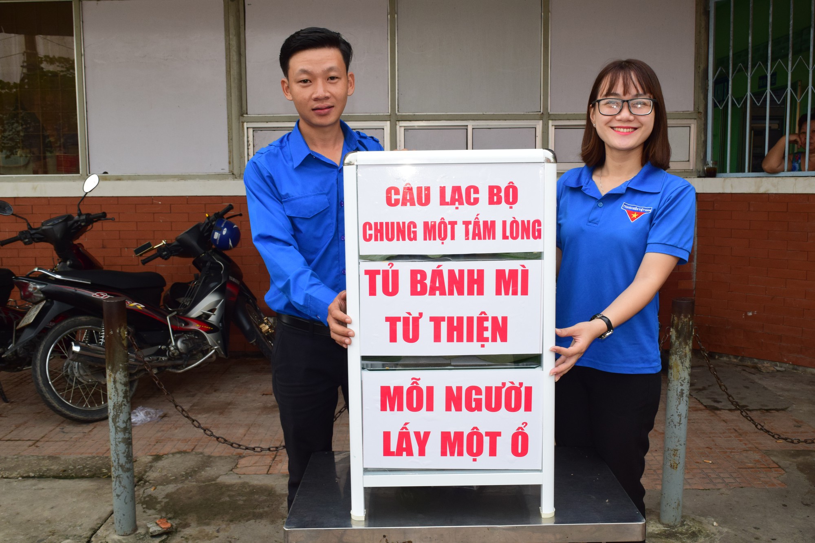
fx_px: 747
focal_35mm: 33
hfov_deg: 57.2
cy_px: 272
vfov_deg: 40.0
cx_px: 408
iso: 800
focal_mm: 22
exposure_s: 1/160
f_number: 11
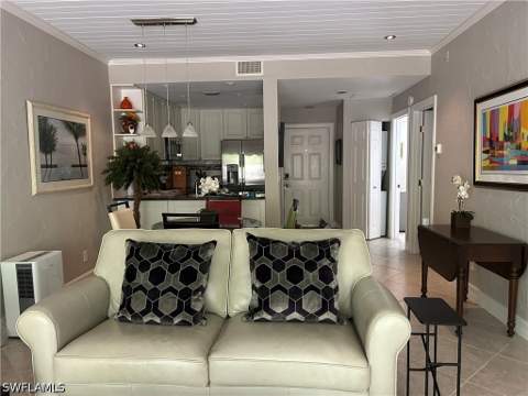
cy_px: 198
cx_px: 264
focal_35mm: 26
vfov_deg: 53.1
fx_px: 397
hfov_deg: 67.3
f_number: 1.5
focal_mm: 5.7
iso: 400
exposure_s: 1/40
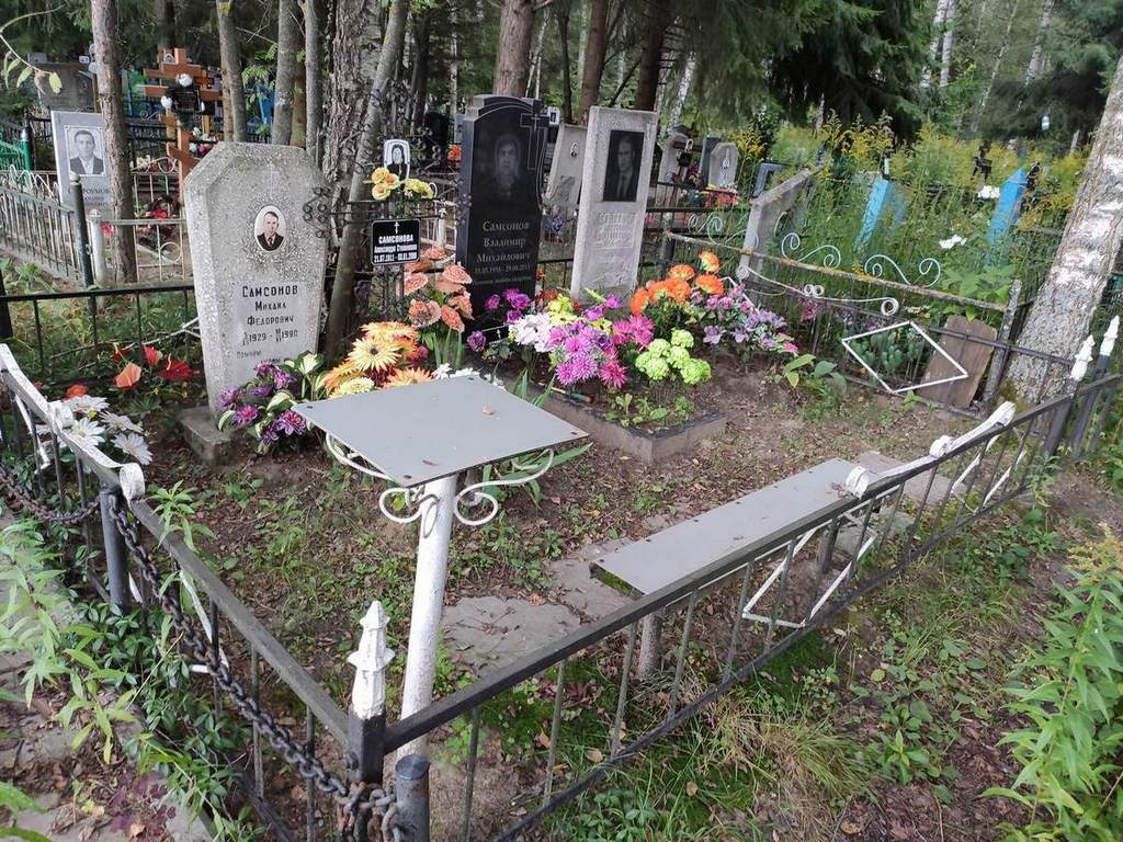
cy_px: 421
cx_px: 562
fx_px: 843
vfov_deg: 53.1
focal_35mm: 26
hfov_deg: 67.3
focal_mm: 4.77
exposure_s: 1/40
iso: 301
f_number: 1.75
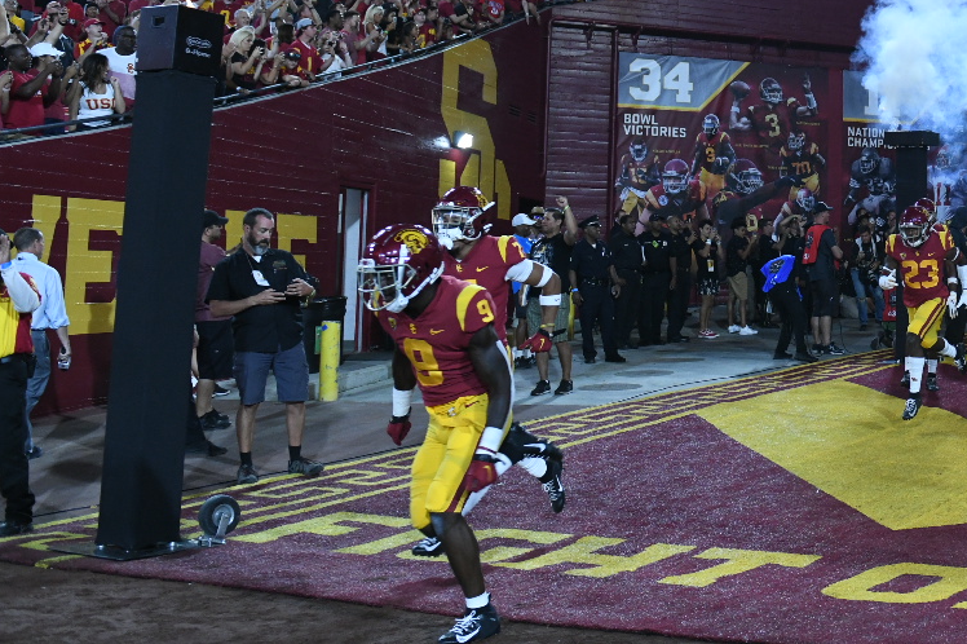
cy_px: 142
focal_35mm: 52
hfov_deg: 34.5
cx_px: 984
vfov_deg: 25.6
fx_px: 1396
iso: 2000
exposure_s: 1/800
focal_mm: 24
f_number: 4
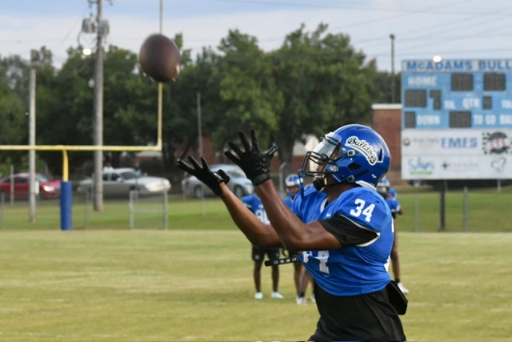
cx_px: 256
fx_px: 1494
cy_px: 171
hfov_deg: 19.5
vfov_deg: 13.0
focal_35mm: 105
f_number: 5.6
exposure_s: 1/640
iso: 2000
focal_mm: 70
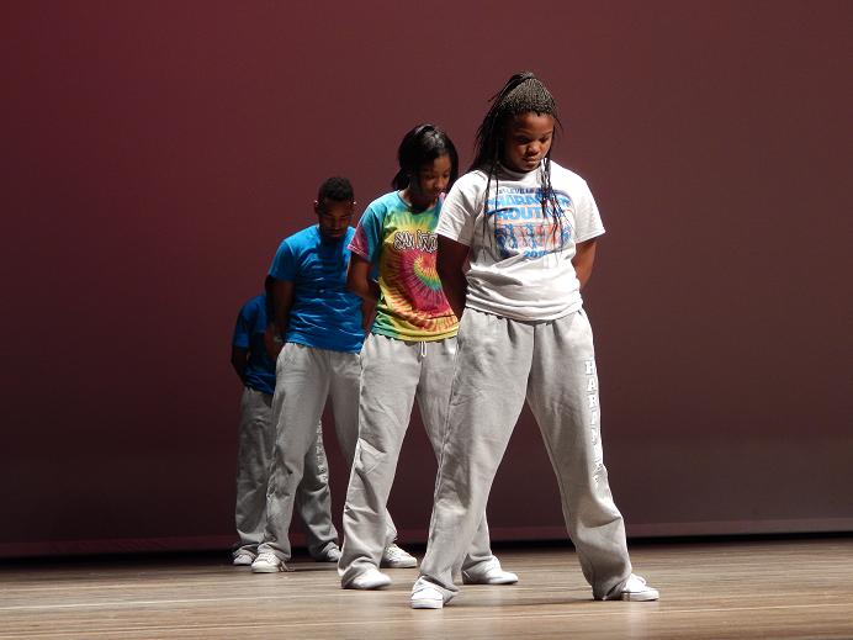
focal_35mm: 86
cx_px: 426
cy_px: 320
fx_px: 2119
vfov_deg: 17.2
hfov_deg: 22.8
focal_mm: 15.3
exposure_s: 1/30
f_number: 4.3
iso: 250
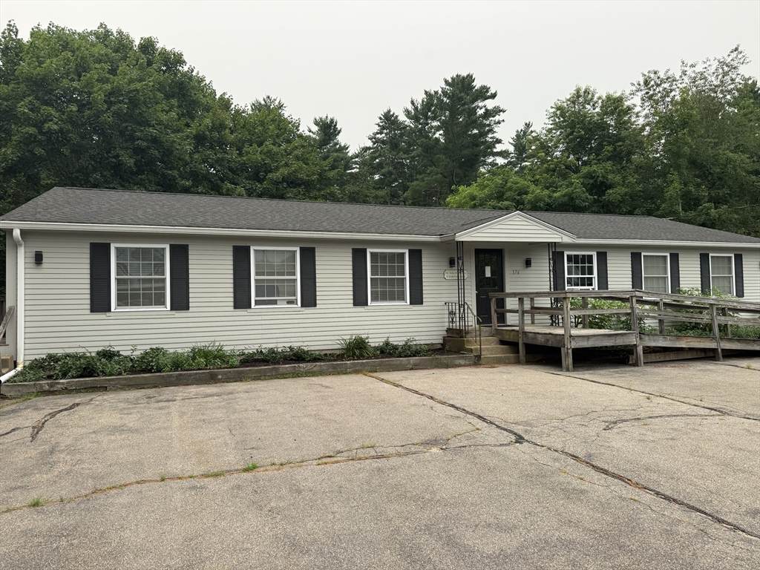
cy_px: 285
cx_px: 380
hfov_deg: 71.6
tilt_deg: +1.8
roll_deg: +1.2
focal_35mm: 24
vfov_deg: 56.8
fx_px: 527
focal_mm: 6.76
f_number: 1.78
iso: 80
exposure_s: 1/521
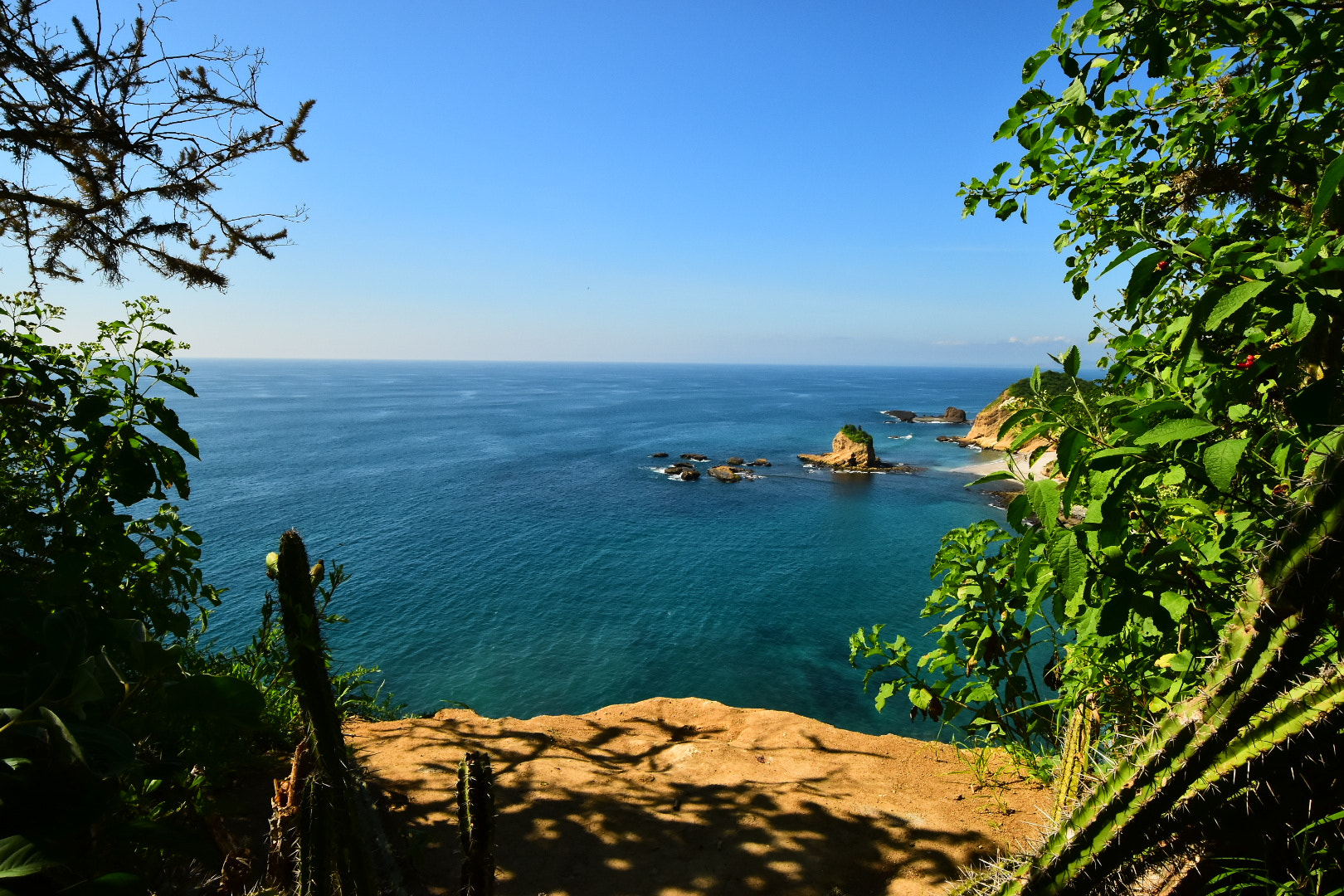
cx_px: 672
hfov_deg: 81.2
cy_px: 448
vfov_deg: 59.5
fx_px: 784
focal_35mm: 21
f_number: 16
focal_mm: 14
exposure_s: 1/400
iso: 400
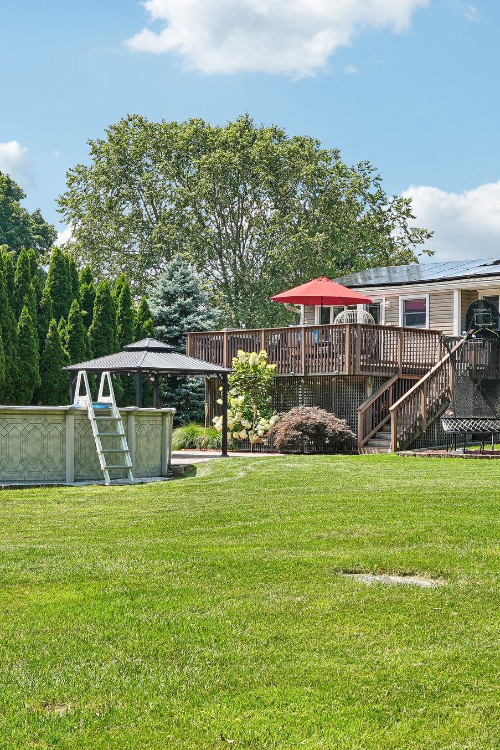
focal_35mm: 62
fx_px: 1291
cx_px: 285
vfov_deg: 32.4
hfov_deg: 21.9
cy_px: 374
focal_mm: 27.5
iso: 100
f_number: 9
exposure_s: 1/125
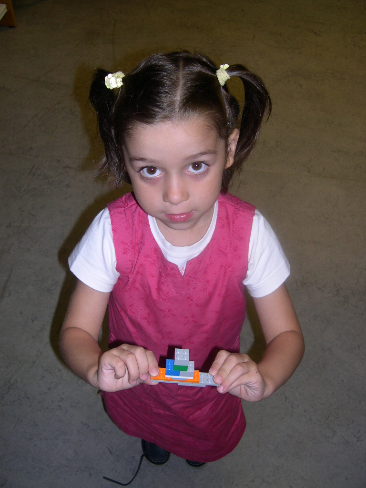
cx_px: 183
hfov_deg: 37.7
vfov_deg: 49.0
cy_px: 244
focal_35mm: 38
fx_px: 536
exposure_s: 1/60
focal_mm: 8
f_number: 2.8
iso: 100
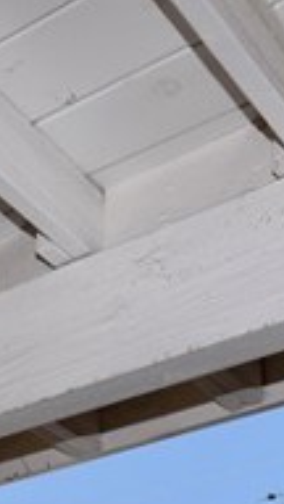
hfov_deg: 13.9
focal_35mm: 84
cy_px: 726
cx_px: -71
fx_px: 1125
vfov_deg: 21.7
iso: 100
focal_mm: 15
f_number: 10
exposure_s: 1/200
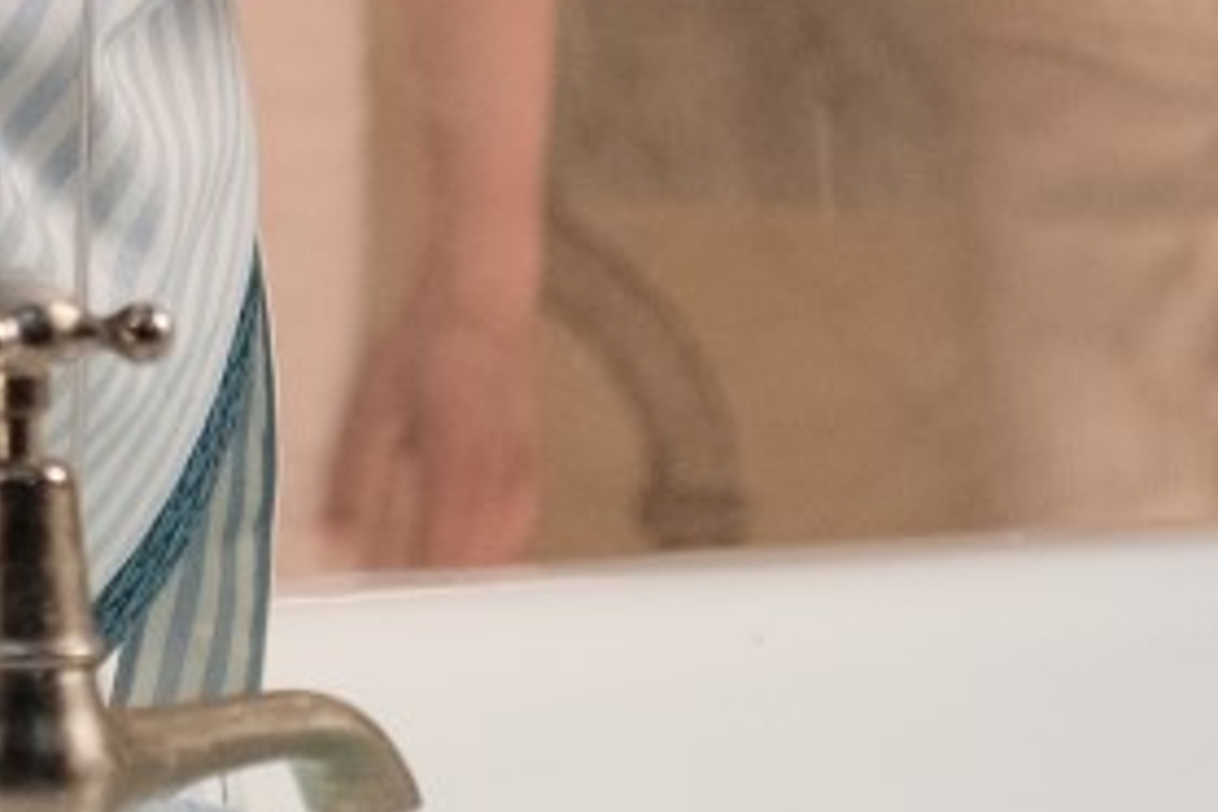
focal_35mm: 459
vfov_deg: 3.0
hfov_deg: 4.5
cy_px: -1225
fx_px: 15528
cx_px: -493
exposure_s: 1/125
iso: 1600
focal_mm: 53.3
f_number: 3.2
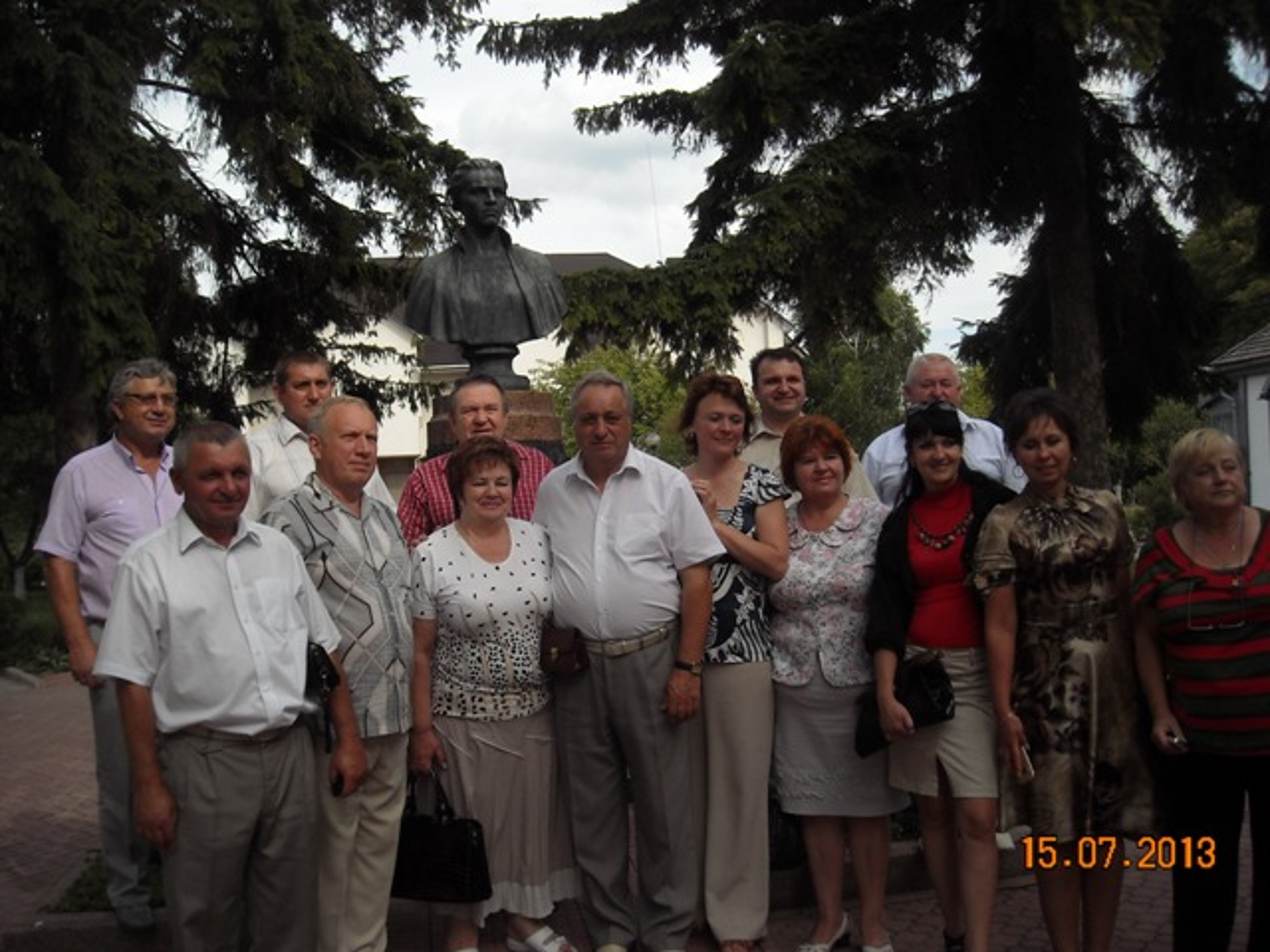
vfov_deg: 40.7
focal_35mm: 35
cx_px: 635
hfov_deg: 52.6
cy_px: 476
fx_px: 1284
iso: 64
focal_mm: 5.7
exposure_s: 1/192
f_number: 5.6
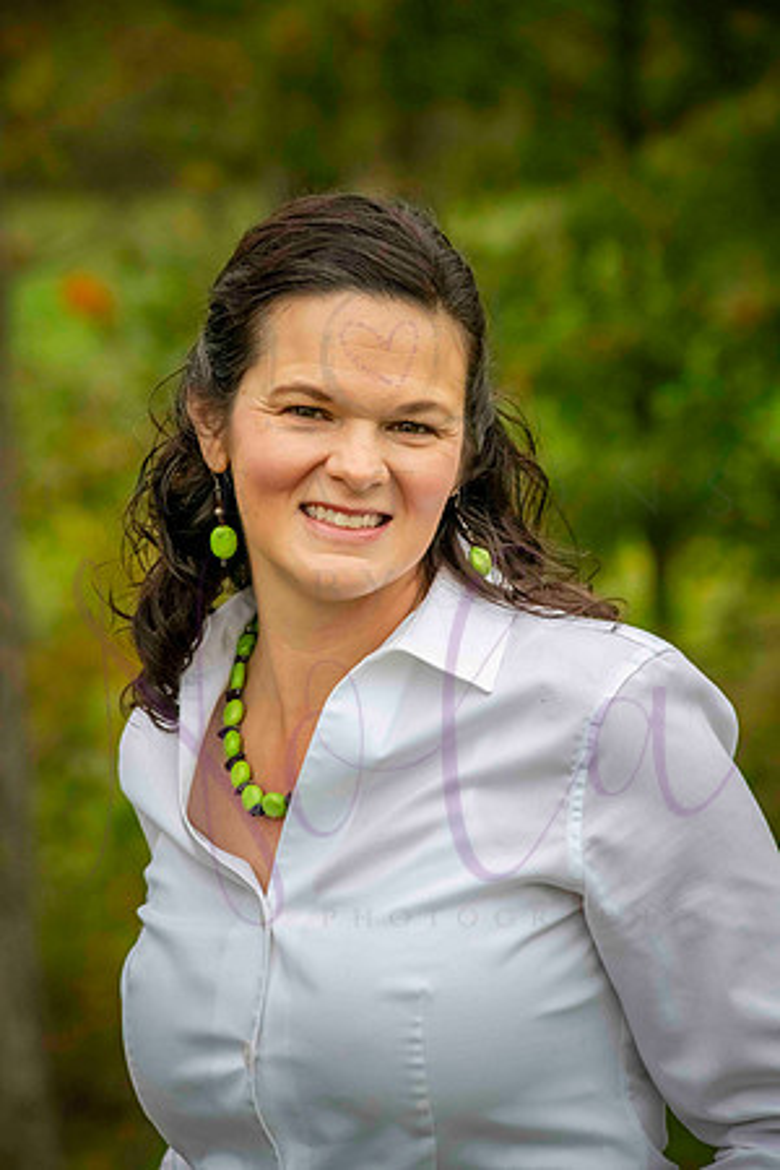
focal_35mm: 145
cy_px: 585
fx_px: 4712
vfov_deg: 14.2
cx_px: 390
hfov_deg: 9.5
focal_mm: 145
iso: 2000
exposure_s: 1/800
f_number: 8
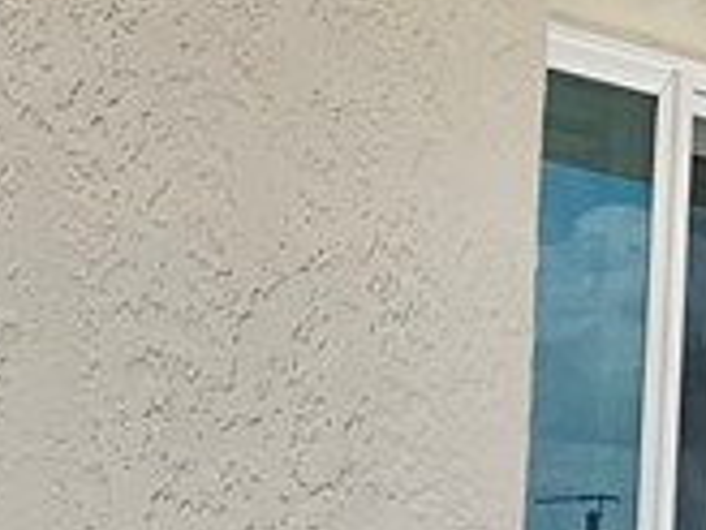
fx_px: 3304
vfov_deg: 8.8
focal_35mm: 162
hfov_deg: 11.4
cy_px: 952
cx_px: -547
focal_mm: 4.25
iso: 25
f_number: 1.8
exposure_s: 1/2611
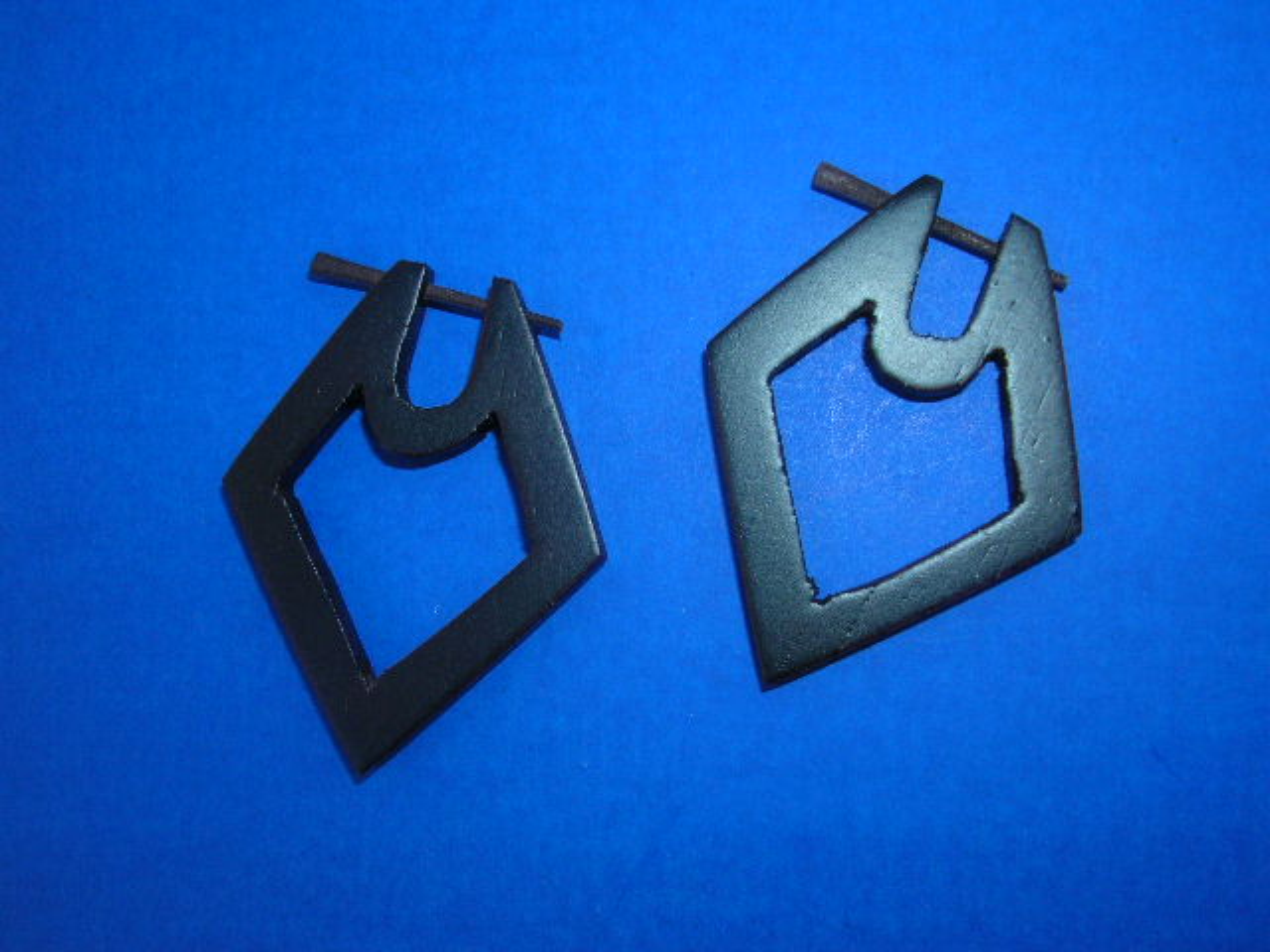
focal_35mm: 35
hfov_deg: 52.6
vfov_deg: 40.7
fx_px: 1284
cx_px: 635
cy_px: 476
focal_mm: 5.8
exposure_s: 1/60.1
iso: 50
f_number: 5.6
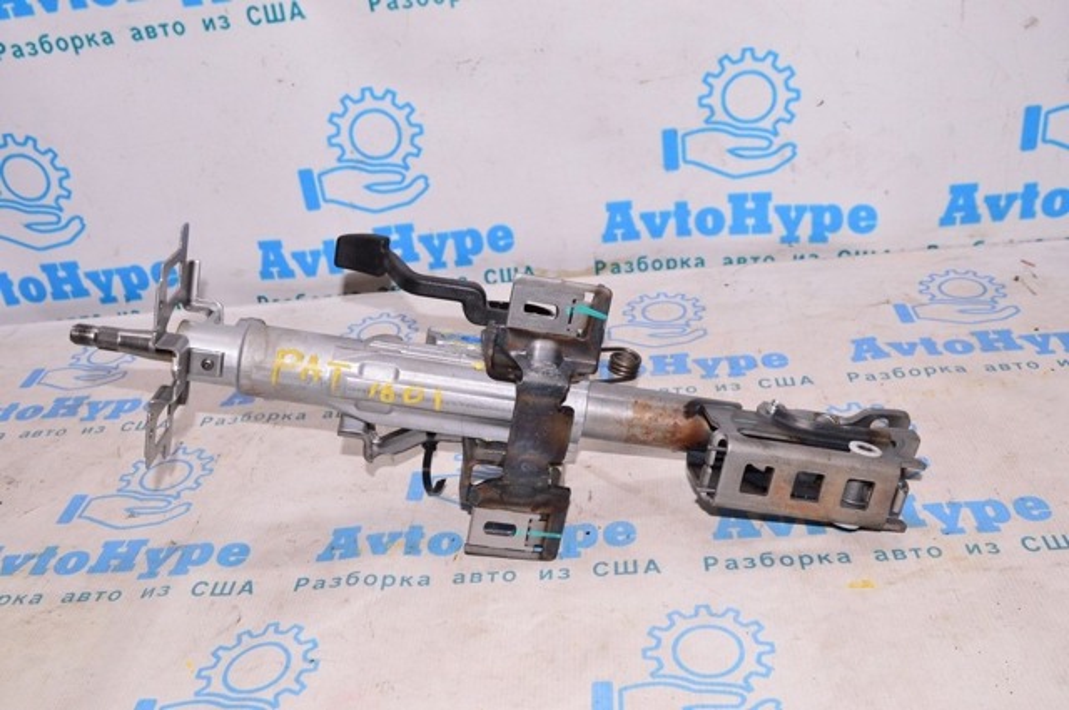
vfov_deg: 36.8
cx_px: 534
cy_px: 355
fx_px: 1068
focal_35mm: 36
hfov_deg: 53.2
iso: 1600
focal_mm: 24
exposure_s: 1/200
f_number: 8
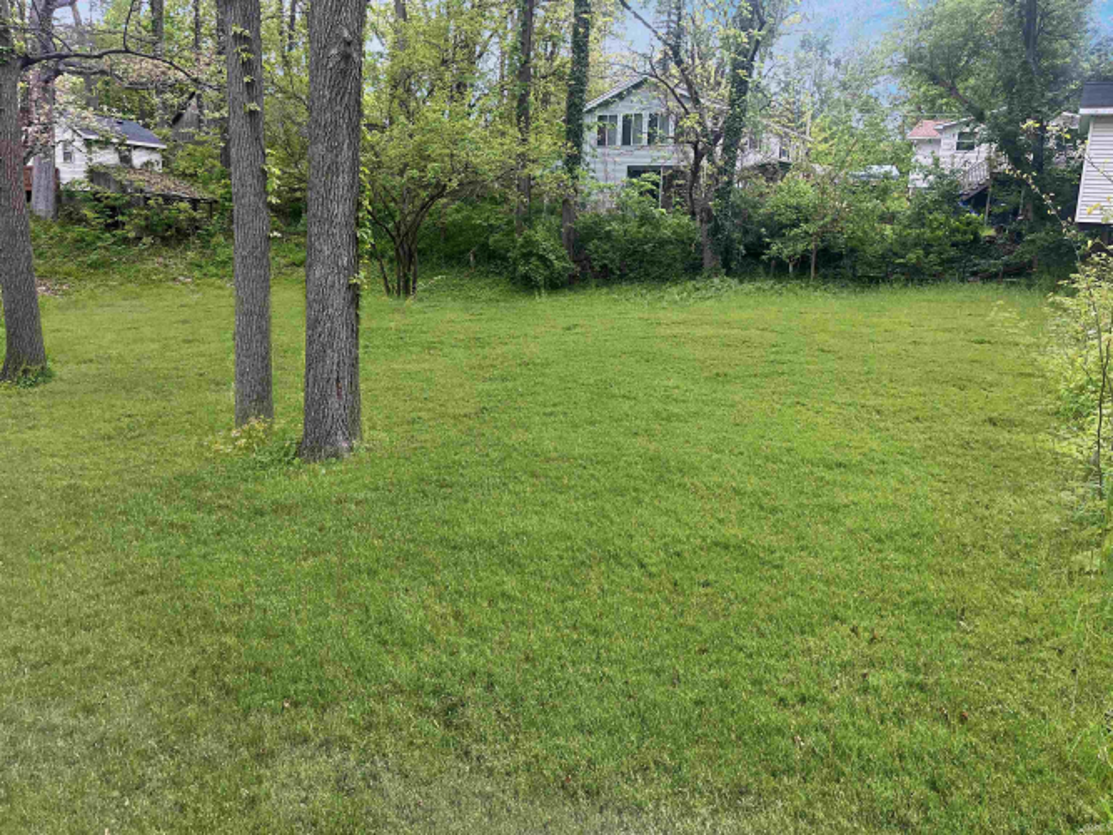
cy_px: 418
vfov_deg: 53.0
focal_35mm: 26
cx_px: 556
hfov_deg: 67.3
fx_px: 836
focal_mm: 5.1
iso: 40
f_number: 1.6
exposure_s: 1/201
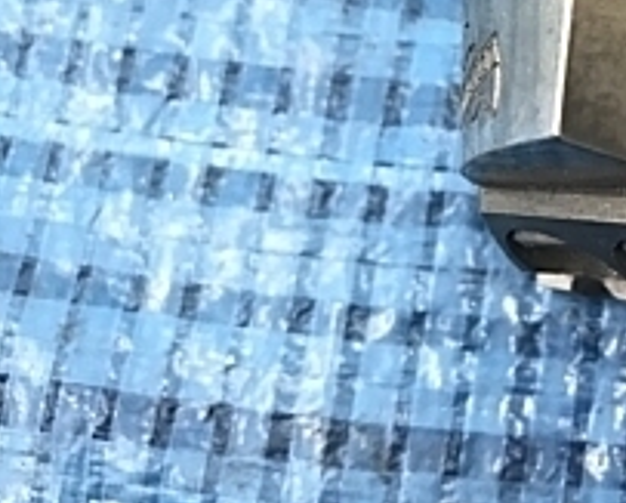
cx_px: 786
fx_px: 1596
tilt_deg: -74.1
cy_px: -59
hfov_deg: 20.5
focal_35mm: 86
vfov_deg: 17.3
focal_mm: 3.99
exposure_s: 1/24
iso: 40
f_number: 1.8
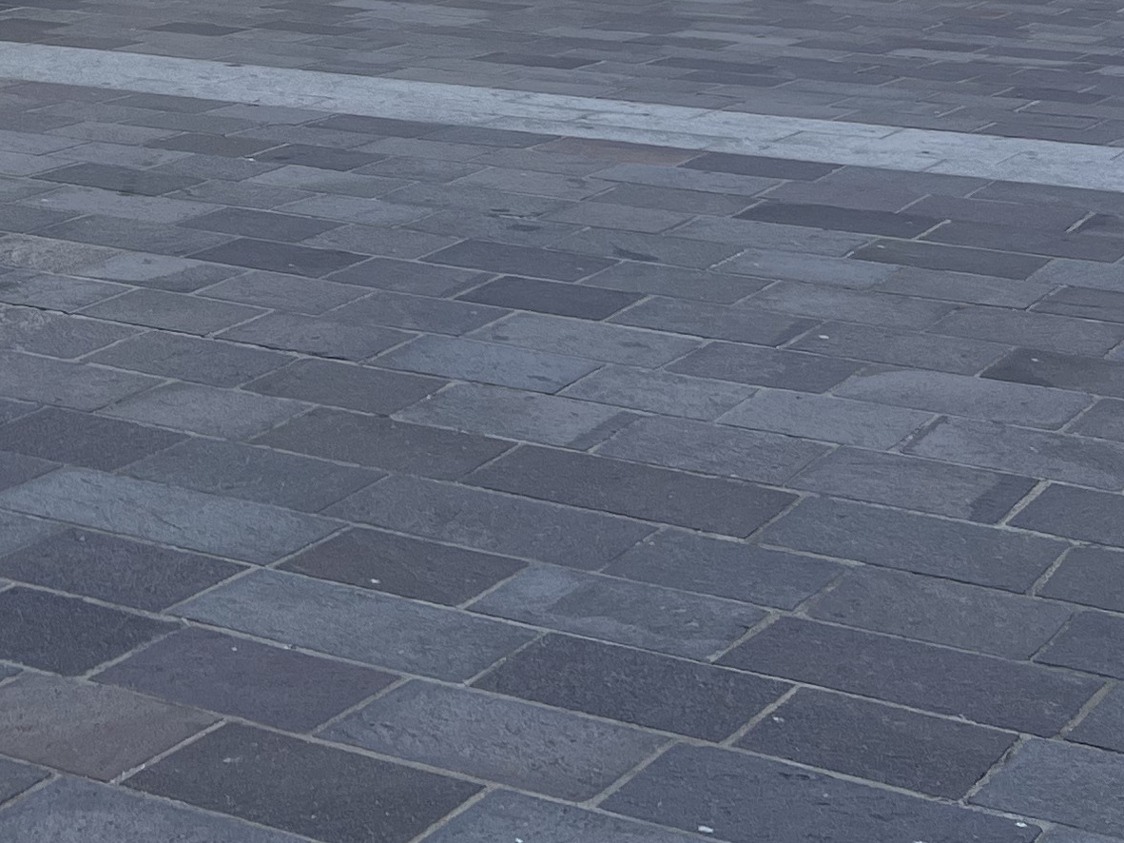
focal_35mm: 88
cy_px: -514
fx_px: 2857
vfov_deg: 15.2
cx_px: -75
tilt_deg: +3.9
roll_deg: +0.3
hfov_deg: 21.3
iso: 50
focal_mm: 5.7
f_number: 1.5
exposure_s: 1/531
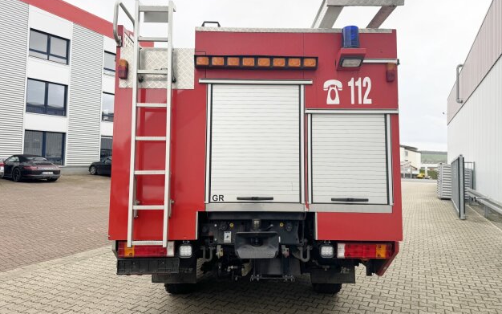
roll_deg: -0.8
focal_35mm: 26
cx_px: 254
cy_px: 142
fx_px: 356
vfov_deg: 47.5
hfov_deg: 70.4
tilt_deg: +4.7
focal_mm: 6.76
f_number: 1.78
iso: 80
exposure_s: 1/715
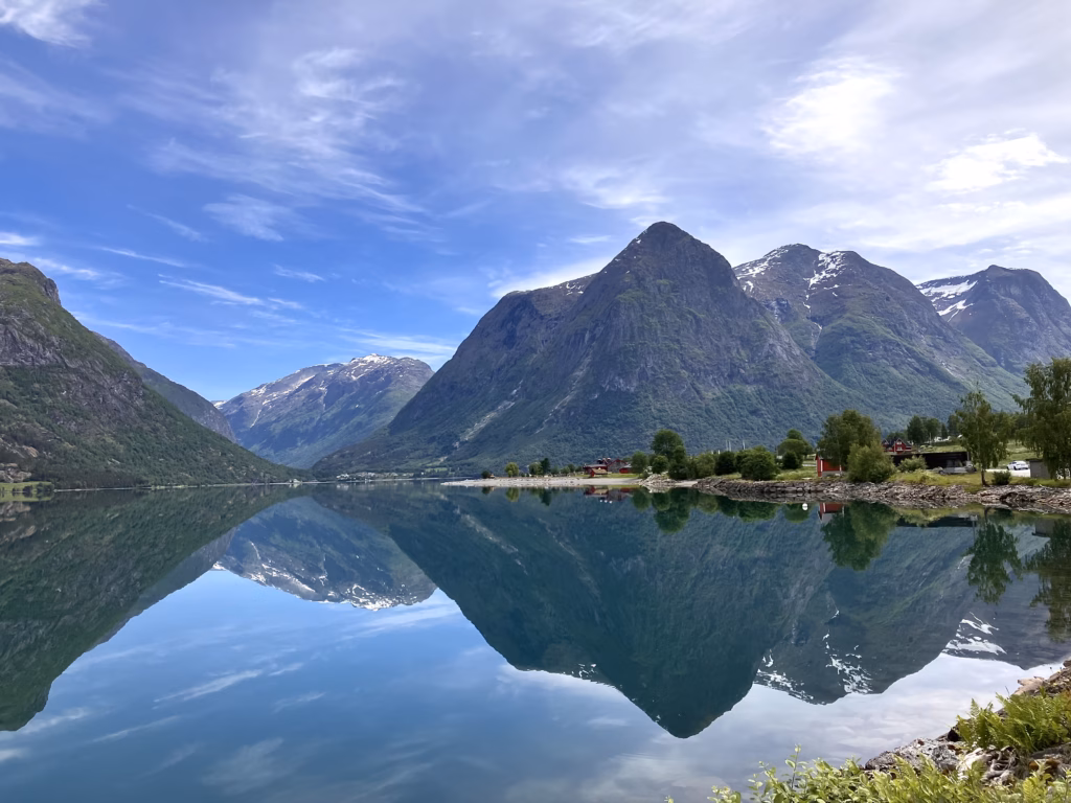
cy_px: 402
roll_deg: +1.8
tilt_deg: +5.3
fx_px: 866
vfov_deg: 49.7
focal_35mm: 28
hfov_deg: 63.4
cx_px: 536
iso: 32
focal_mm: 3.99
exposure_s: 1/2288
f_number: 1.8
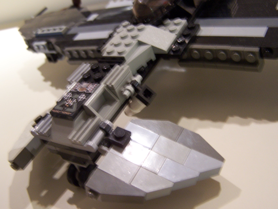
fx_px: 305
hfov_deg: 49.0
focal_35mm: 38
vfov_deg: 37.7
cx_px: 139
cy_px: 104
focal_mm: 6.3
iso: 140
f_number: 2.8
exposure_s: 1/8
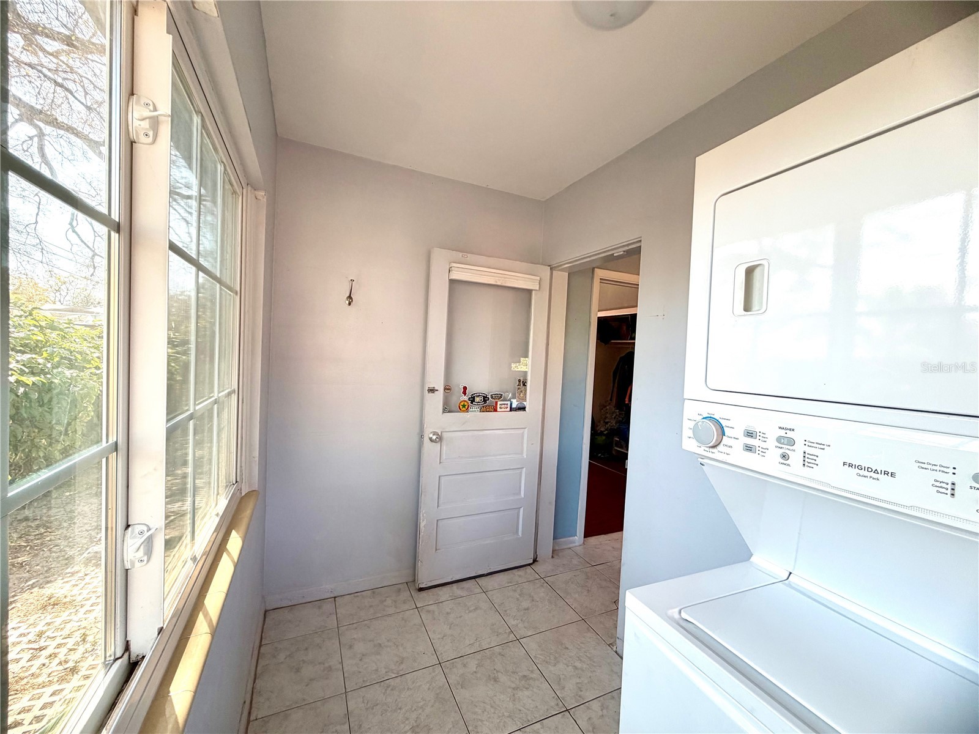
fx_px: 396
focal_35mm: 14
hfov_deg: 102.1
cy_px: 367
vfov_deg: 85.7
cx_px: 490
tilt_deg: -2.4
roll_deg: -2.7
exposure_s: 1/120
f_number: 2.2
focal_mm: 2.22
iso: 100
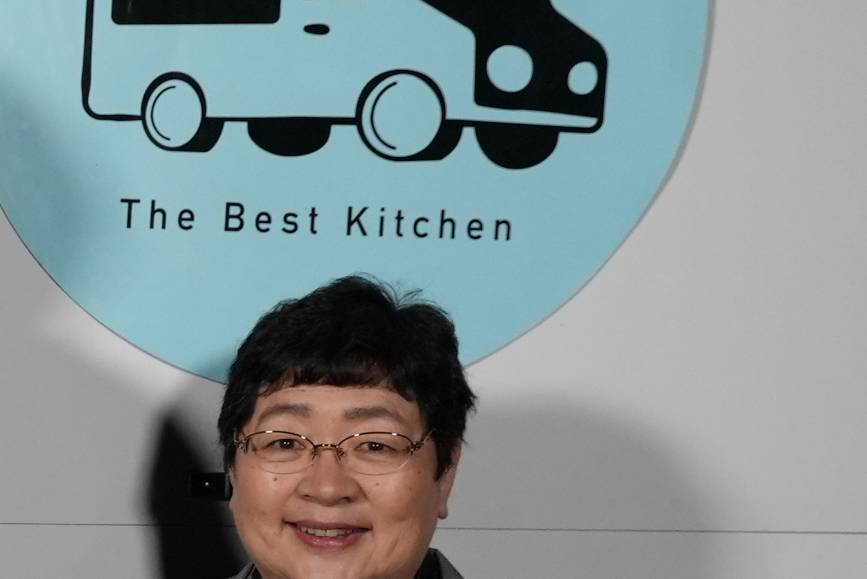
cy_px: 524
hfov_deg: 20.9
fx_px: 2048
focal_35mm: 85
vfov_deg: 15.9
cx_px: -367
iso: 5000
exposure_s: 1/160
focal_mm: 27
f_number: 4
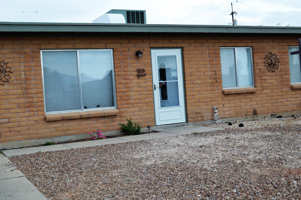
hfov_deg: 41.1
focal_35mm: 48
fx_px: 401
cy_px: 100
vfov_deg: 28.0
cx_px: 150
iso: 100
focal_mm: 32
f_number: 6.3
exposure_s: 1/160
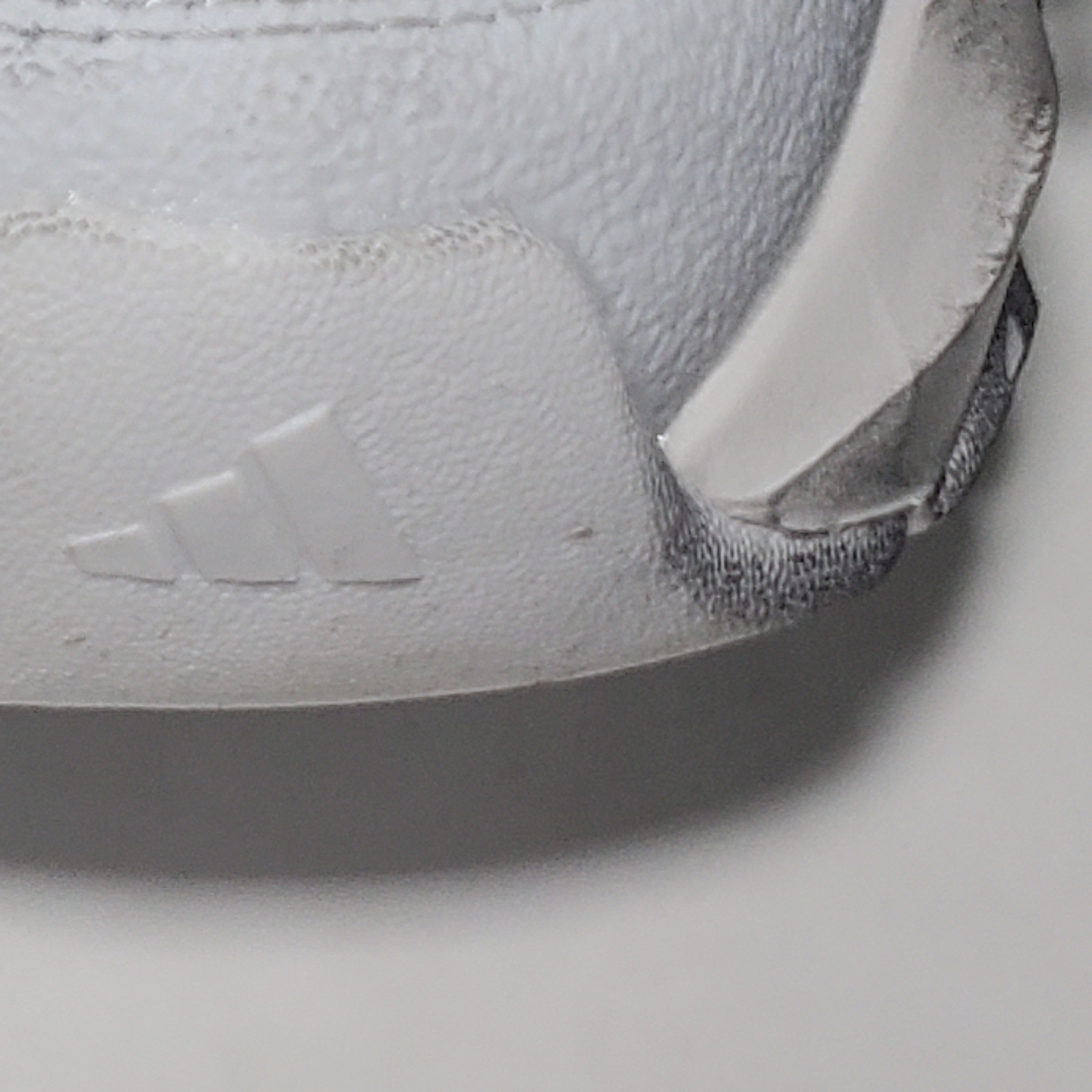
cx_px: -833
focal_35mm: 134
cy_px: -1226
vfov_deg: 11.5
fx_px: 4783
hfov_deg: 12.0
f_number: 1.5
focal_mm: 4.3
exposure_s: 1/528
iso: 50
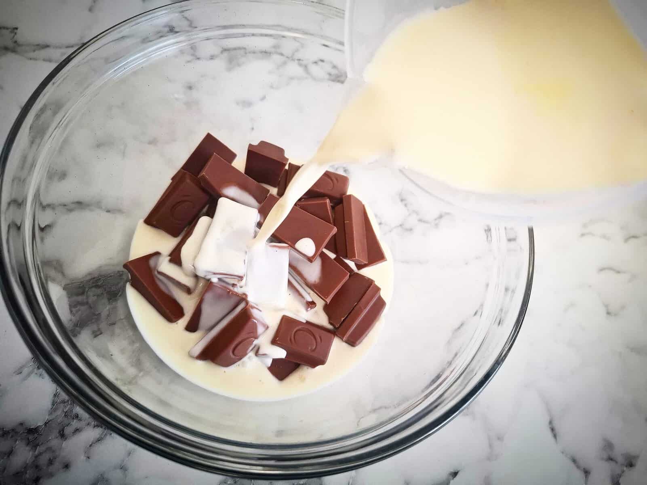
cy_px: 242
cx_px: 324
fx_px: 430
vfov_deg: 58.9
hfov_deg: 73.9
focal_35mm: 23
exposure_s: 1/100
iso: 320
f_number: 1.8
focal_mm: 5.54
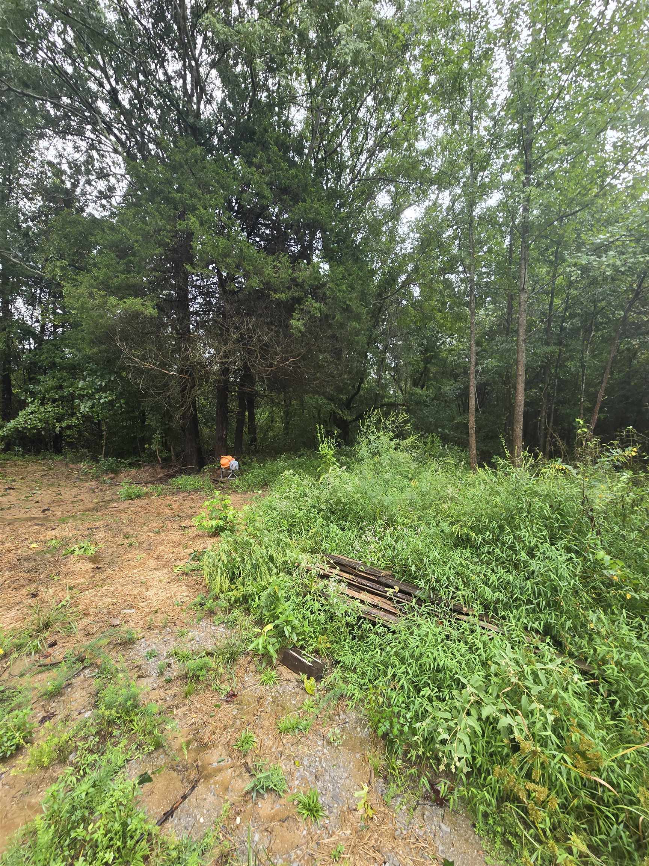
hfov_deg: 89.9
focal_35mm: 13
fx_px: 325
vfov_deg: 106.2
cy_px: 433
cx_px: 324
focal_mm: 2.2
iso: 50
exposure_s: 1/141
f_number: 2.2
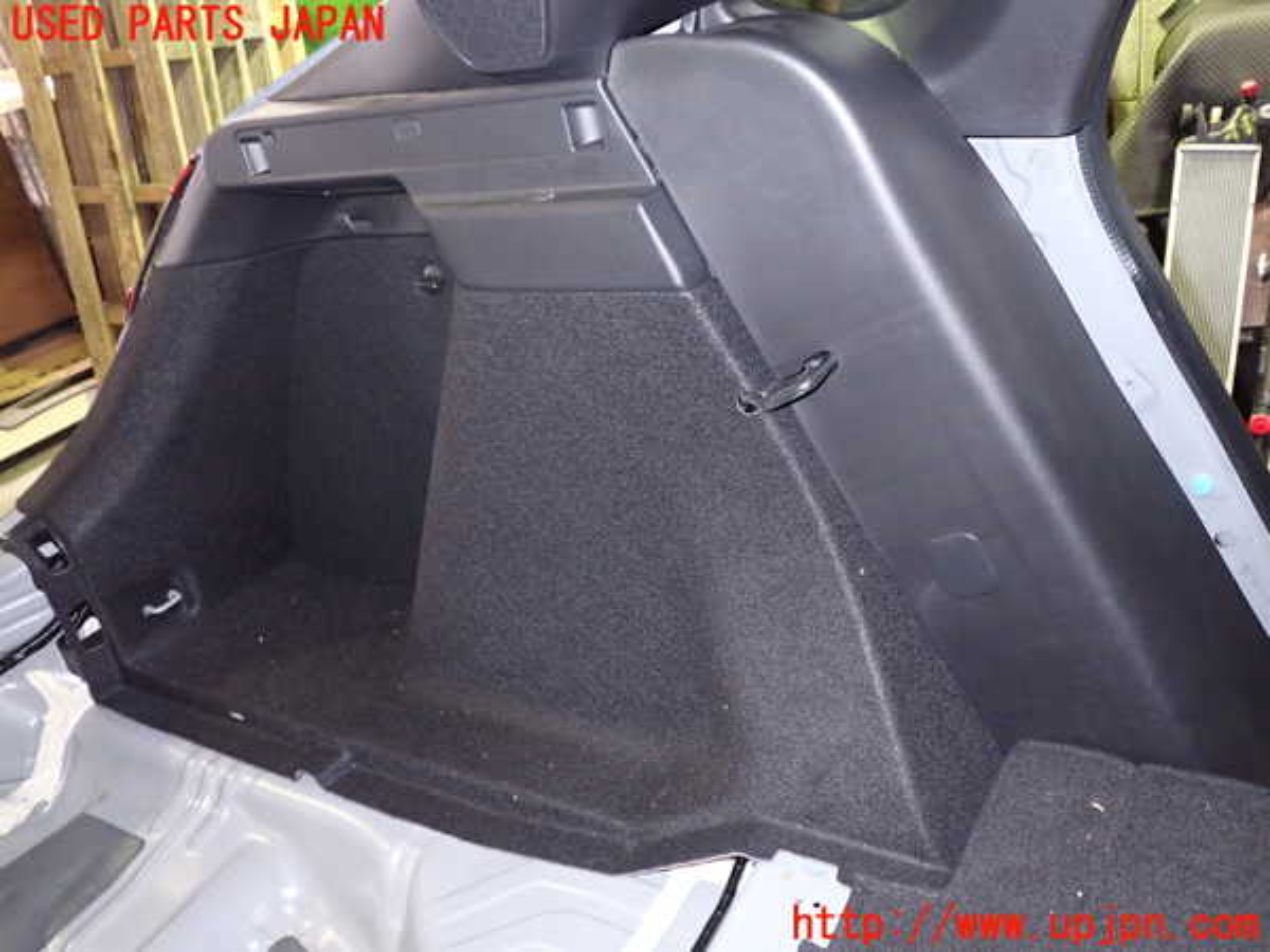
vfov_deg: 46.8
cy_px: 476
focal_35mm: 30
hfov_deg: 60.0
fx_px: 1101
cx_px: 635
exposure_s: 1/30
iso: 640
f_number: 2.3
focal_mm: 5.4
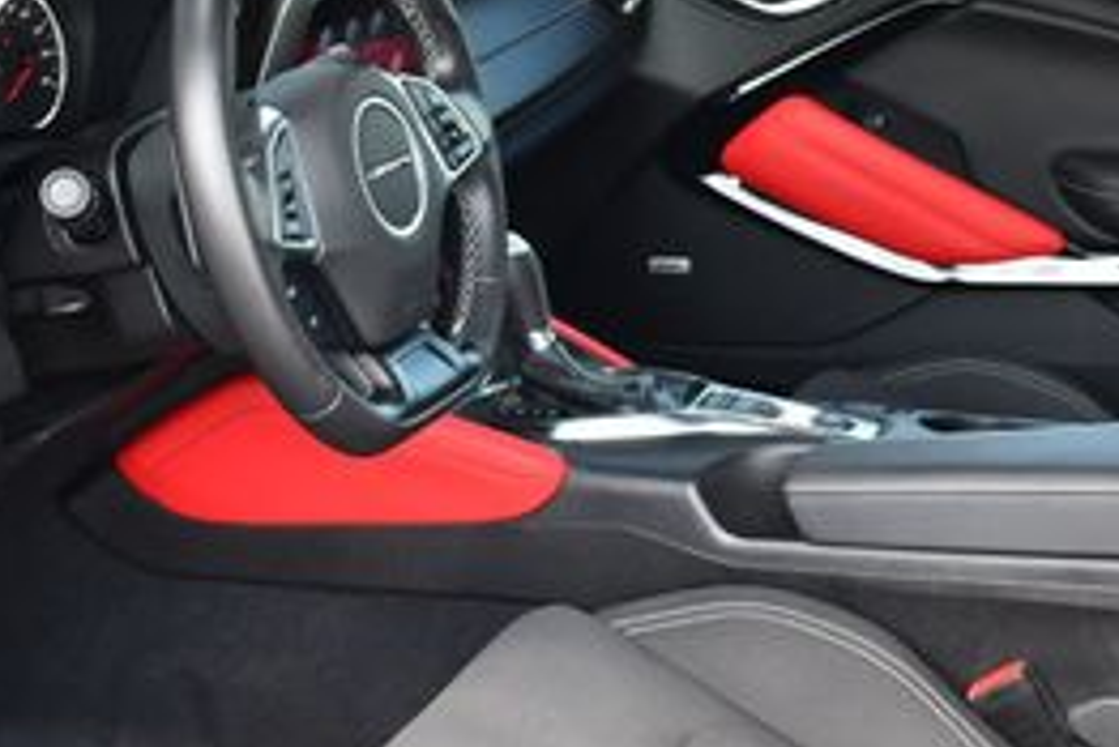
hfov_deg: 23.0
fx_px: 2737
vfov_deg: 15.5
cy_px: 538
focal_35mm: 88
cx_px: 794
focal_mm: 18
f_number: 3.5
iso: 400
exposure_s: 1/250
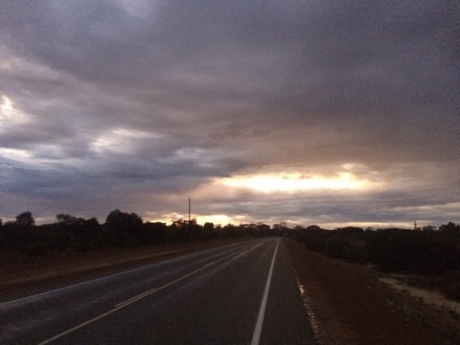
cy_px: 172
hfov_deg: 61.7
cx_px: 230
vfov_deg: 48.2
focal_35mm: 29
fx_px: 385
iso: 500
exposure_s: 1/15
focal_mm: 4.15
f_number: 2.2
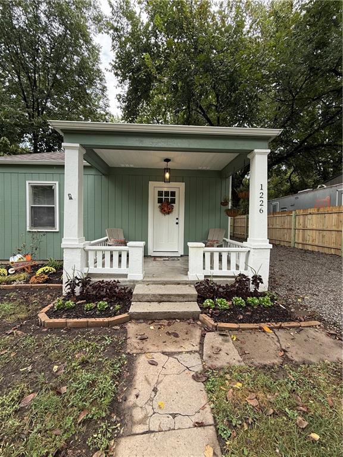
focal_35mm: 14
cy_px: 228
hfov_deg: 85.7
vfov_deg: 102.1
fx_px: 185
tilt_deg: -1.9
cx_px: 172
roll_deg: -0.9
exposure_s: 1/145
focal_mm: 2.22
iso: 50
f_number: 2.2
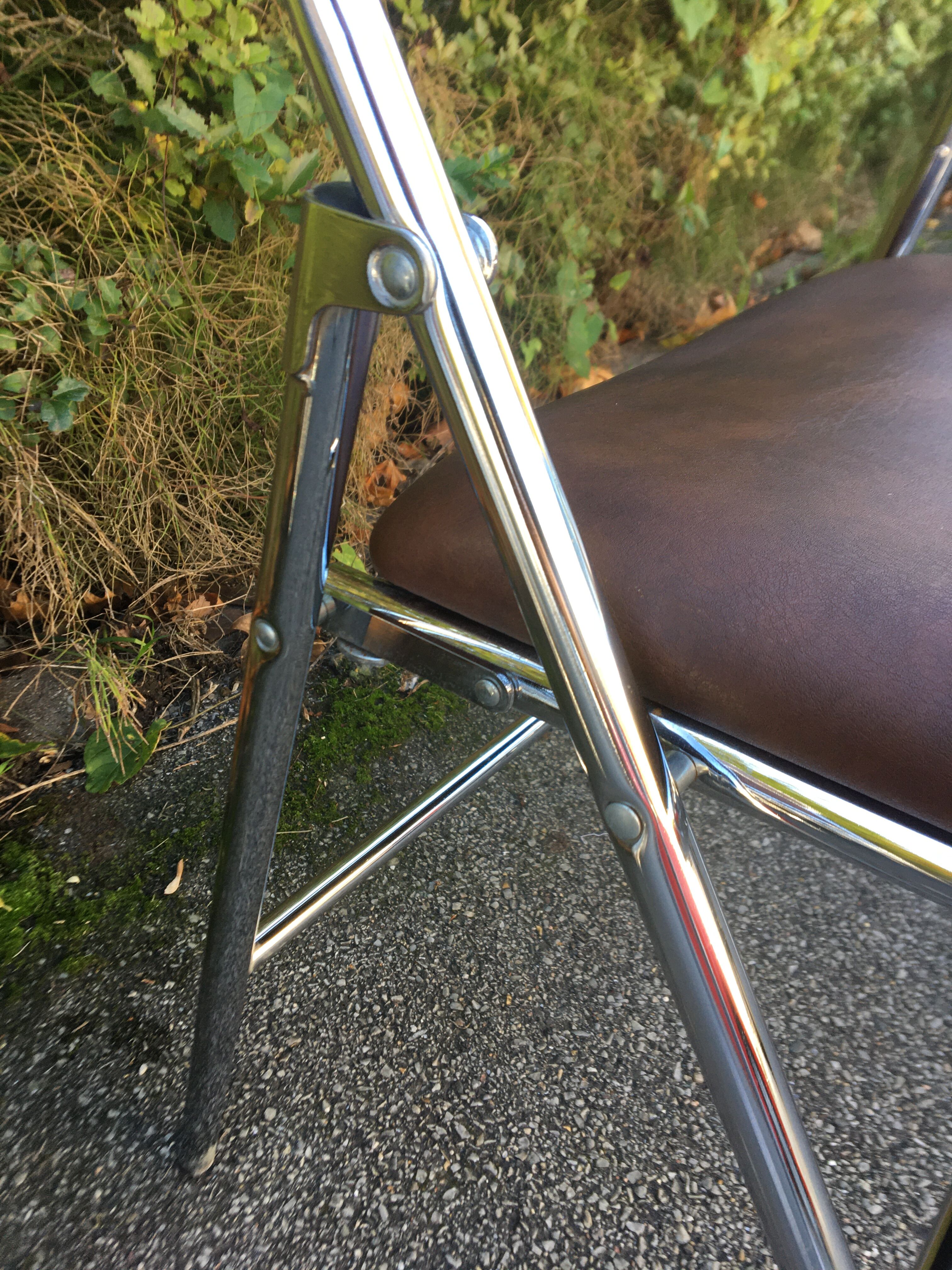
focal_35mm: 29
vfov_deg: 61.7
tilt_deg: -39.7
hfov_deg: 48.2
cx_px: 476
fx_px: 1063
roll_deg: -4.3
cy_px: 635
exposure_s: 1/100
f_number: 2.2
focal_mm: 4.15
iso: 40
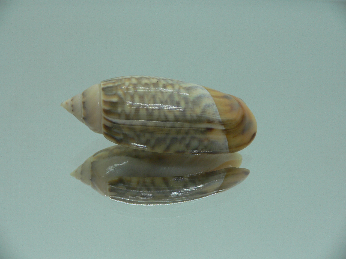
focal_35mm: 36
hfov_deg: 51.3
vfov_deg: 39.7
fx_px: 360
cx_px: 168
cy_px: 126
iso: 80
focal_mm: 4.6
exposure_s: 1/60
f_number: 2.8
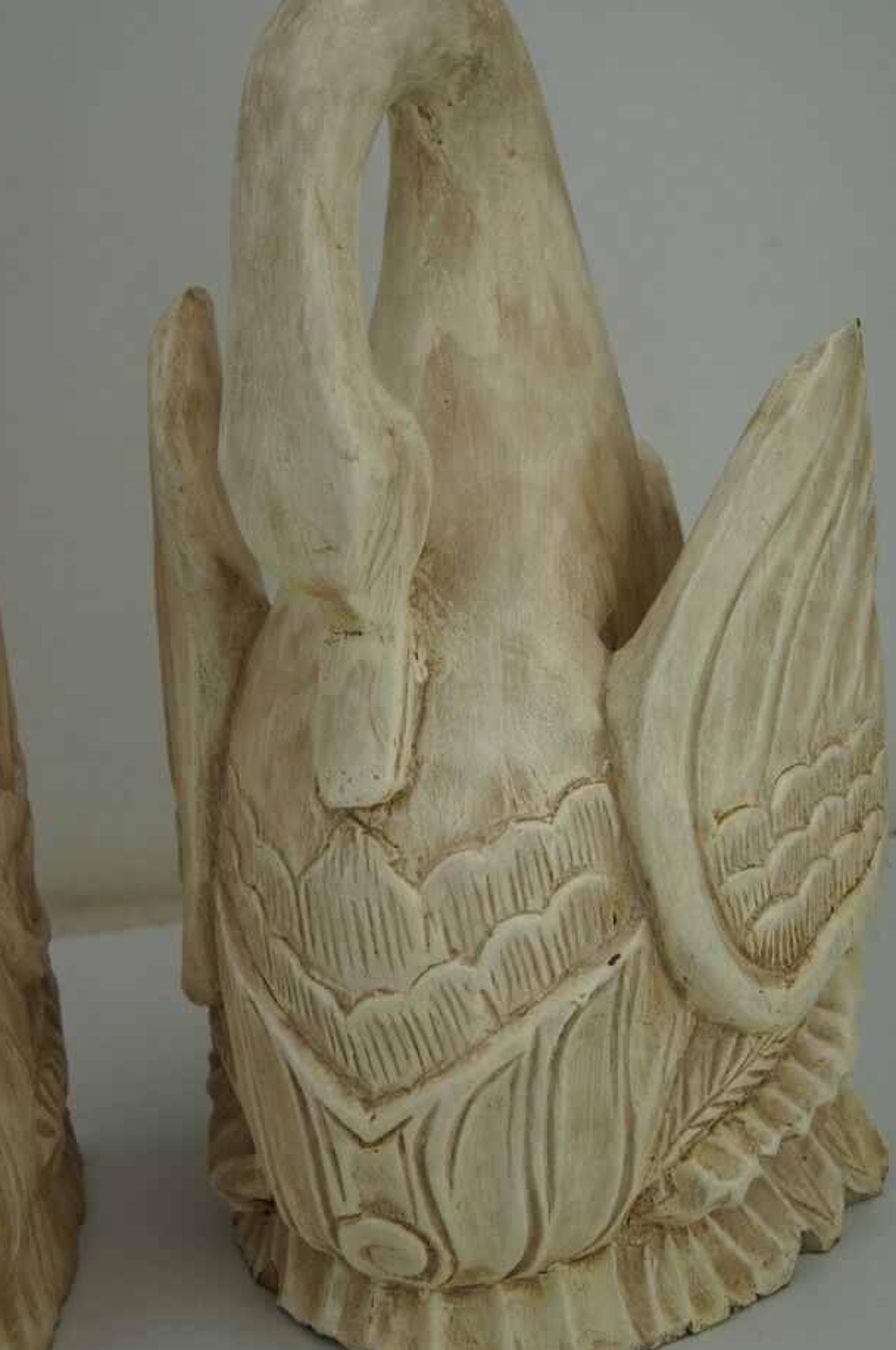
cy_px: 683
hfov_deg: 20.3
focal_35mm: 67
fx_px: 2508
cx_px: 483
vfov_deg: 30.1
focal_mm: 40
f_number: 5
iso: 100
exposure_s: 1/160
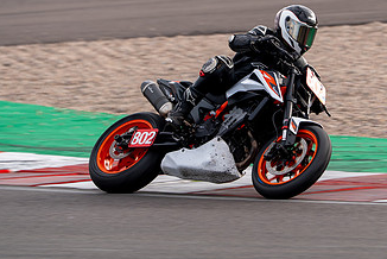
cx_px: 266
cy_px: 85
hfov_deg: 4.1
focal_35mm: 501
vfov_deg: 2.8
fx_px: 5390
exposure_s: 1/400
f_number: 5
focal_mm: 282
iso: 160
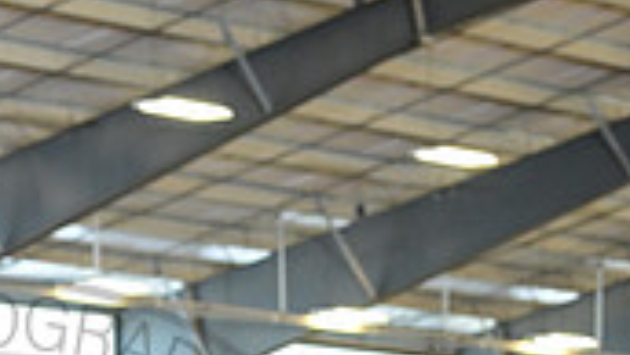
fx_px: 4129
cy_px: 690
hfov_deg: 8.7
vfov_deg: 4.9
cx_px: -11
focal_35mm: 247
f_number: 4.5
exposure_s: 1/200
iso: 2500
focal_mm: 70
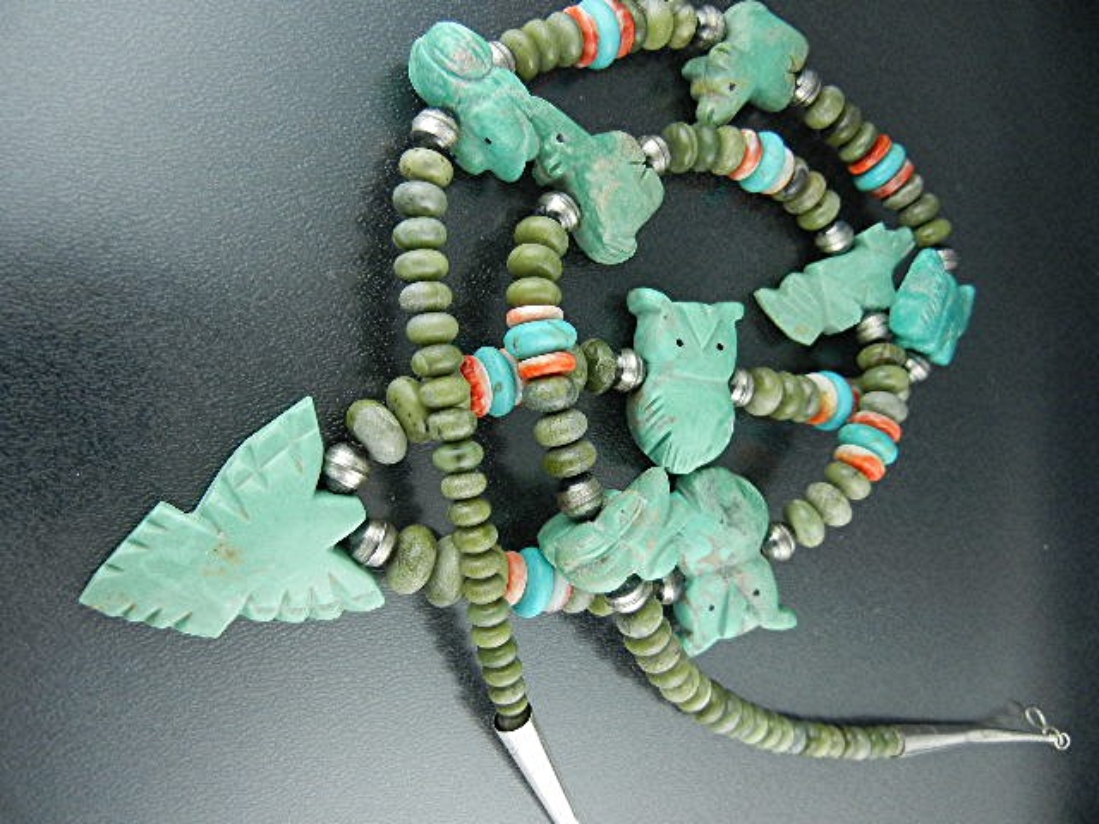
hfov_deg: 60.0
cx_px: 550
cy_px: 412
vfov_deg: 46.8
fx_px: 952
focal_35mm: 30
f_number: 3.5
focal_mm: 5.4
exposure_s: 1/27.6
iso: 400
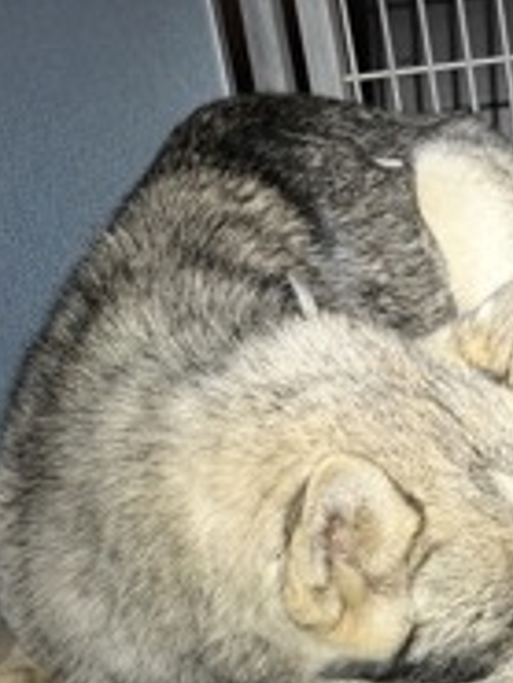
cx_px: 323
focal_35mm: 109
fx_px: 2151
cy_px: 672
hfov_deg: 13.6
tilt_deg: -26.2
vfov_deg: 17.6
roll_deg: +11.4
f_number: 1.78
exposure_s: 1/33
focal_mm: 6.76
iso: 500
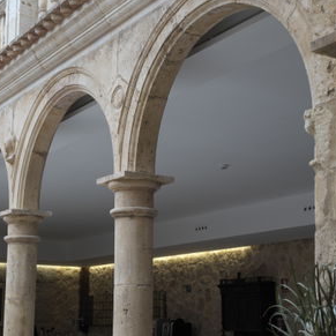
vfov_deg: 27.3
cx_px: 149
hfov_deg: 27.3
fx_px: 692
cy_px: 152
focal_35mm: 63
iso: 200
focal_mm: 30.2
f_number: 6.4
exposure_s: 1/42
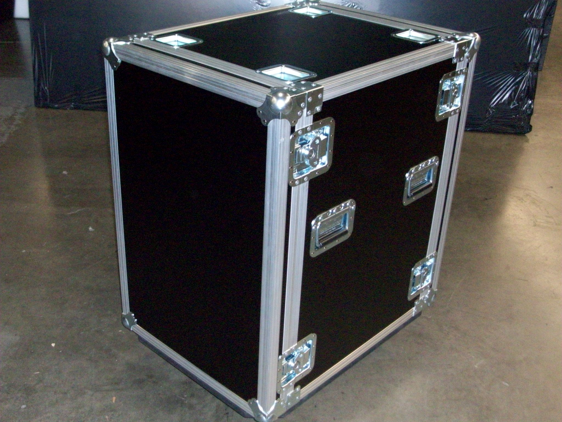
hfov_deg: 44.8
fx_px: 682
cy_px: 211
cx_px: 281
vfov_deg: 34.3
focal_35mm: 42
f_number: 3.2
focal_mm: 7.1
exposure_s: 1/46
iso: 320
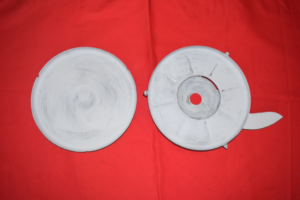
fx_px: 288
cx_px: 150
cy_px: 100
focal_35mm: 34
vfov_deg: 38.4
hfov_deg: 55.1
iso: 400
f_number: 5.6
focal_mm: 23
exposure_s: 1/60
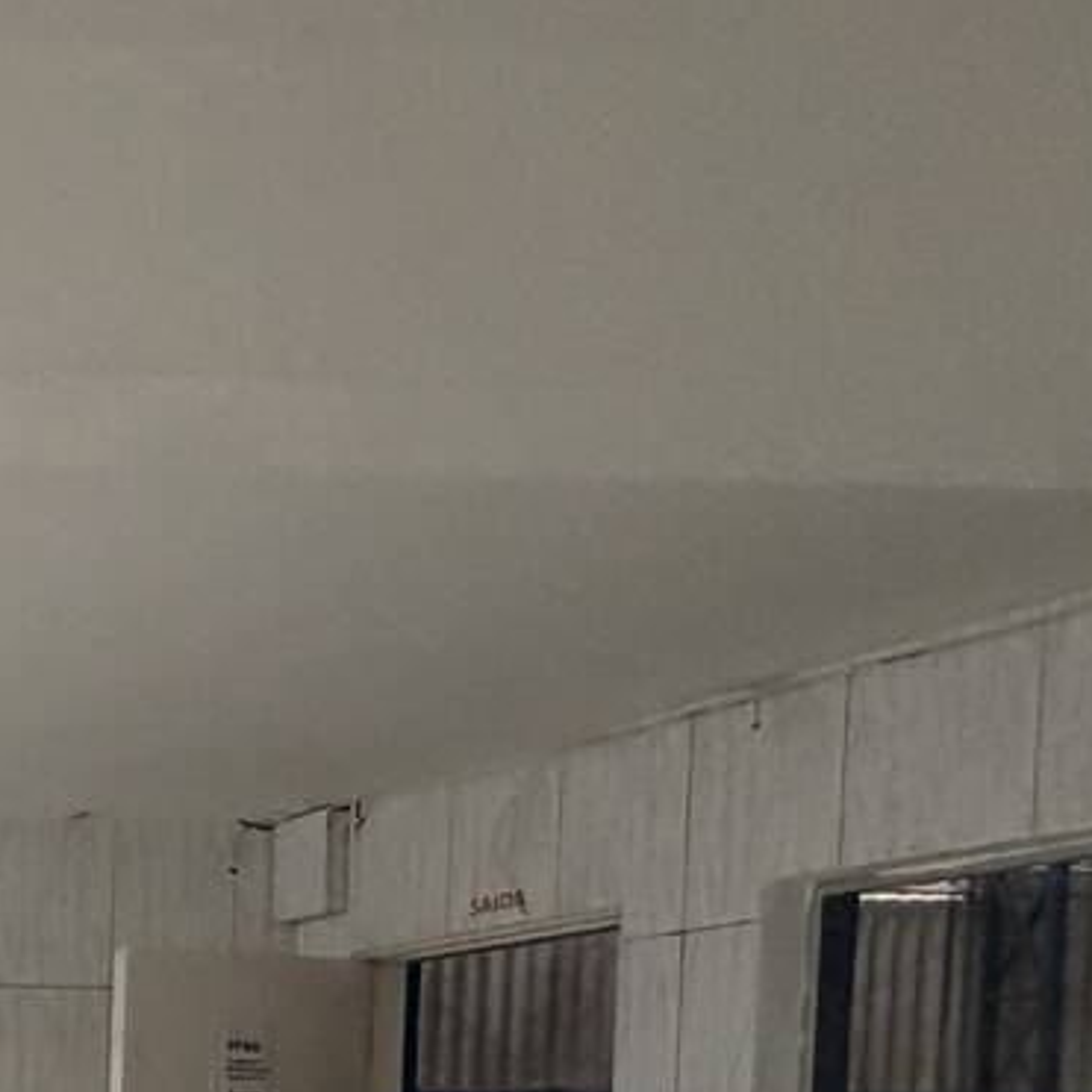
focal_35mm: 48
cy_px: 1207
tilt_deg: -1.7
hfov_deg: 23.4
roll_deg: -0.4
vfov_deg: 31.3
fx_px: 1713
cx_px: -756
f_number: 2.2
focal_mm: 2.22
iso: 250
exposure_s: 1/121
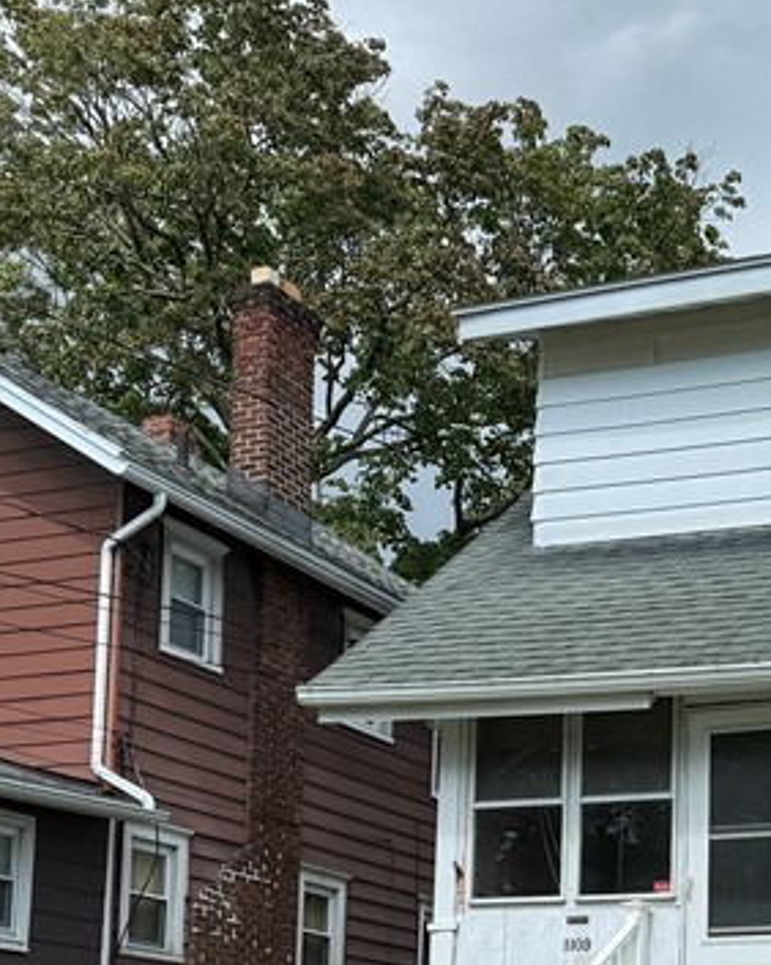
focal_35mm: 68
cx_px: 741
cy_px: 992
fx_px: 1941
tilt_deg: +4.3
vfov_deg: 26.3
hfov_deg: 21.8
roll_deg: -1.0
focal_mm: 6.76
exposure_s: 1/2710
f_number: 1.78
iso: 80
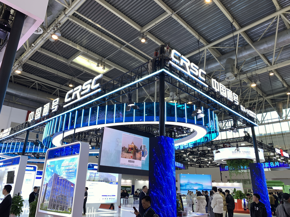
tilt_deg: +21.9
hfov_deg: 67.3
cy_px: 108
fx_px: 218
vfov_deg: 53.1
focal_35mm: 26
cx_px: 145
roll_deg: -0.3
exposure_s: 1/100
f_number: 1.8
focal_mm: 4.25
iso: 32
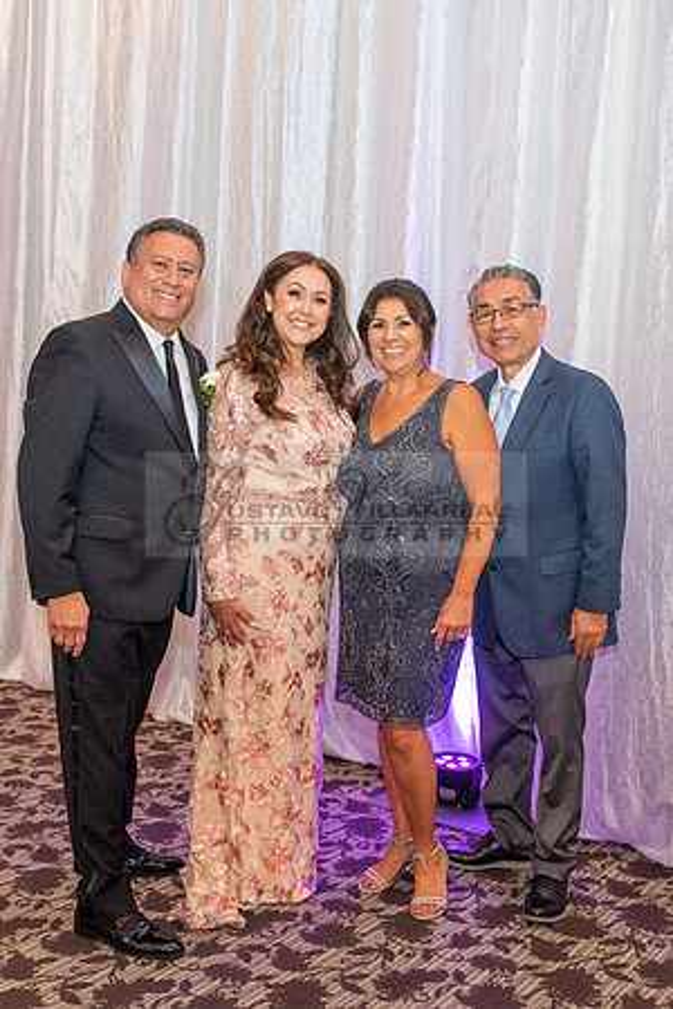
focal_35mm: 42
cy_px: 511
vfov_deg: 46.1
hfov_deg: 31.7
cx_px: 303
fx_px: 1186
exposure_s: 1/250
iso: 1600
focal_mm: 27
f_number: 3.5
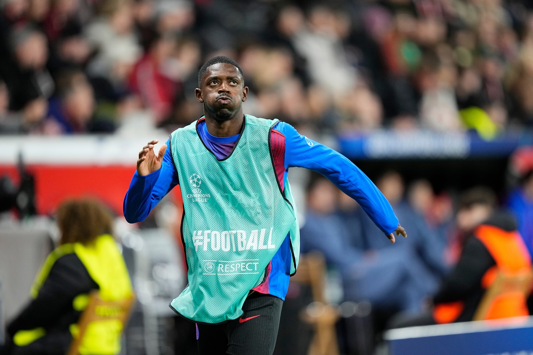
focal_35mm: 400
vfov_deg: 3.4
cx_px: 266
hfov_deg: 5.2
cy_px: 178
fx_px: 5921
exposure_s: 1/1000
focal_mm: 400
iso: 2000
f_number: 2.8
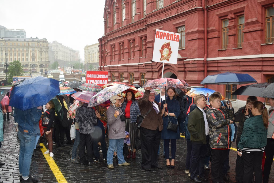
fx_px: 320
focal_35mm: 42
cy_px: 92
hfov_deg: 46.4
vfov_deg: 31.9
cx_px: 137
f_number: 5.6
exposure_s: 1/125
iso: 320
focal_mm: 28
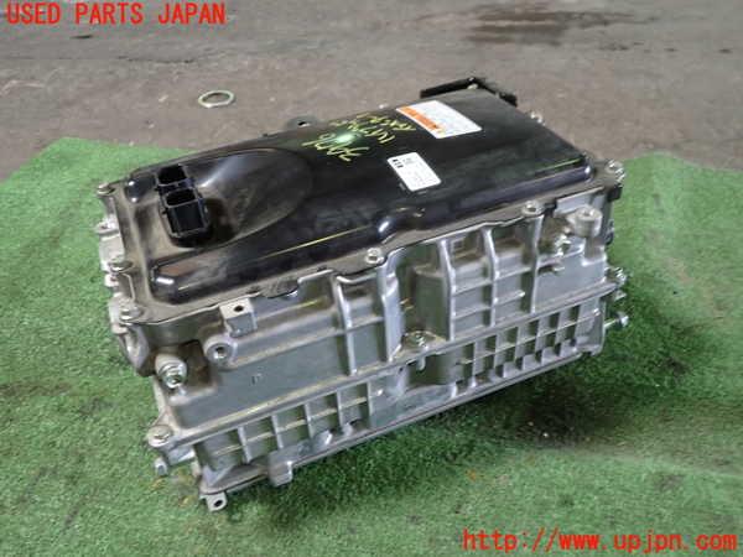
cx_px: 372
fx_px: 644
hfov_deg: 60.0
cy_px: 278
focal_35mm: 30
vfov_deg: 46.8
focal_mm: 5.4
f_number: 2.3
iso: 200
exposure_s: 1/30
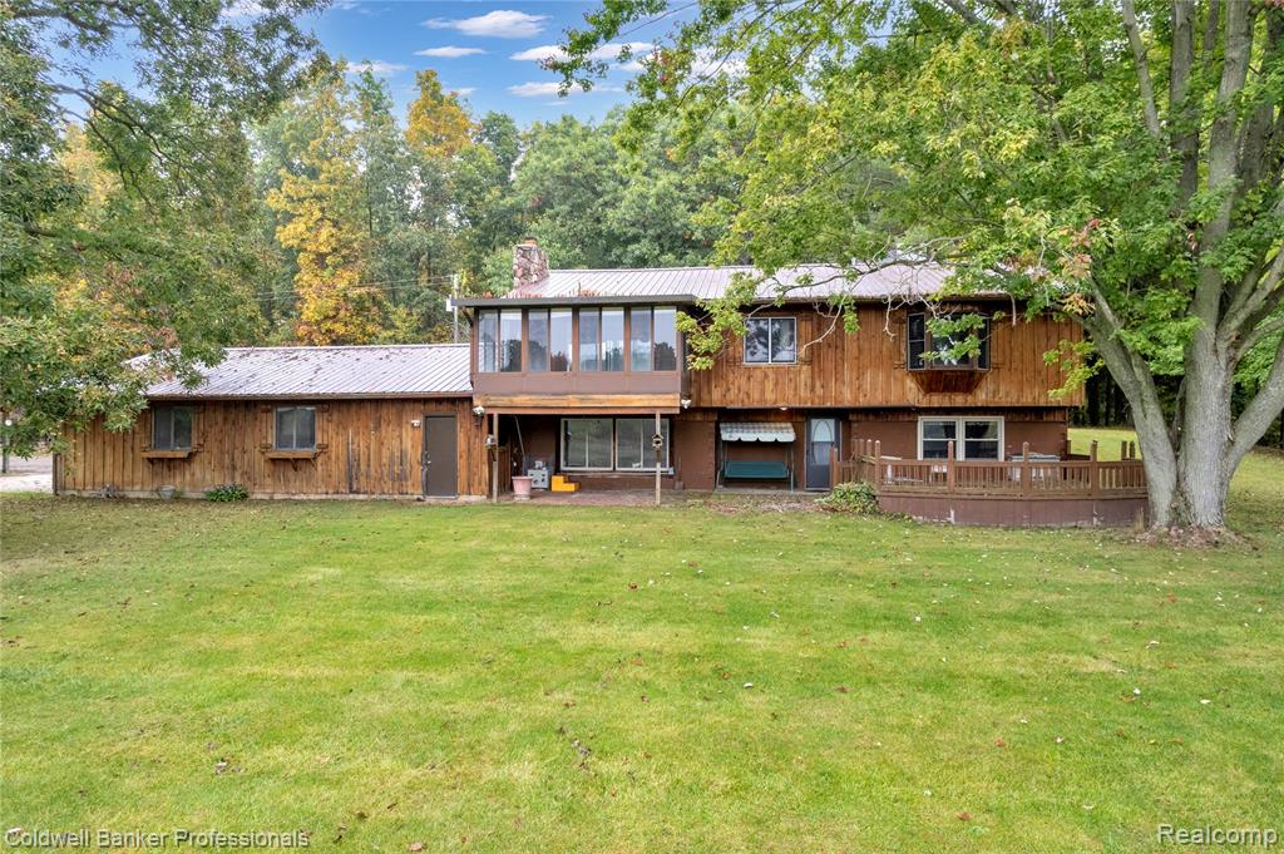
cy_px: 427
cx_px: 642
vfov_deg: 57.1
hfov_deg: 78.6
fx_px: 784
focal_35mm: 22
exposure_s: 1/100
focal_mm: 8.38
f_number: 2.8
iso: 100
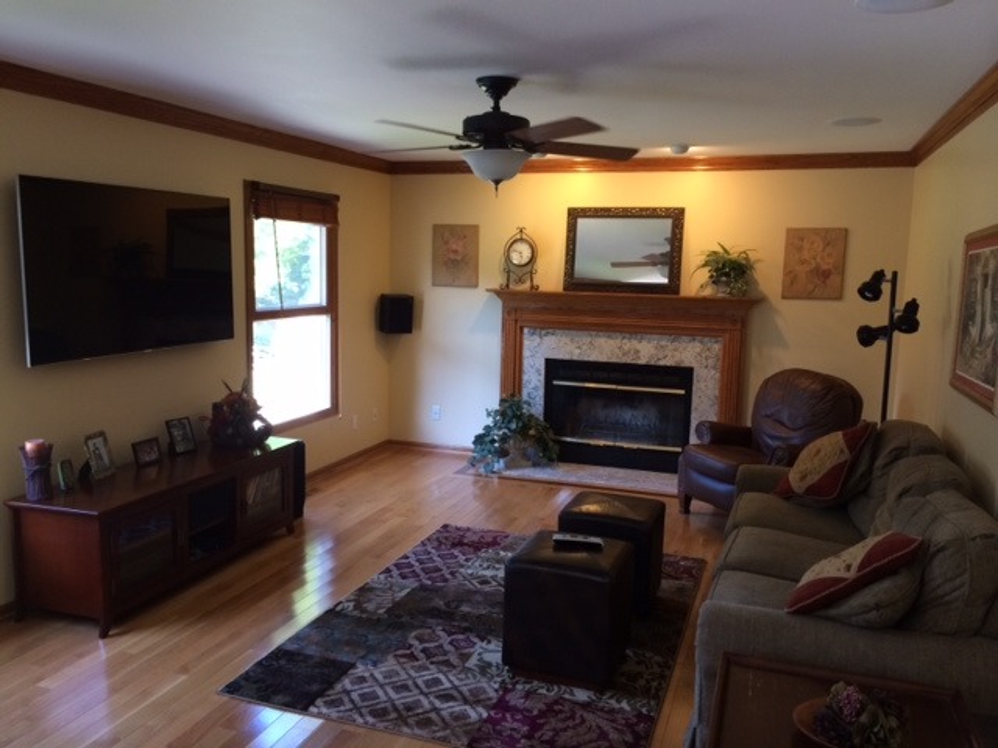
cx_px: 499
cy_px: 374
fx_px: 865
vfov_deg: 46.8
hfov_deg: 60.0
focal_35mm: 30
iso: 125
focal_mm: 4.12
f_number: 2.2
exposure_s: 1/30
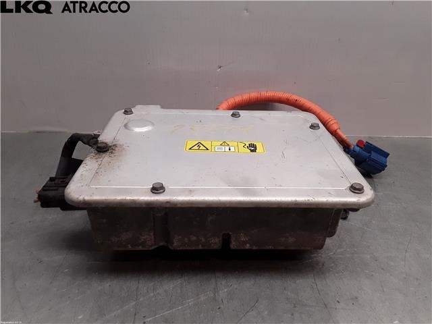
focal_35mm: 28
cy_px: 162
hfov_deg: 63.4
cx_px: 216
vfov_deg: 49.7
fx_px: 349
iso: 100
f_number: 1.9
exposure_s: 1/208
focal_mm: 2.91
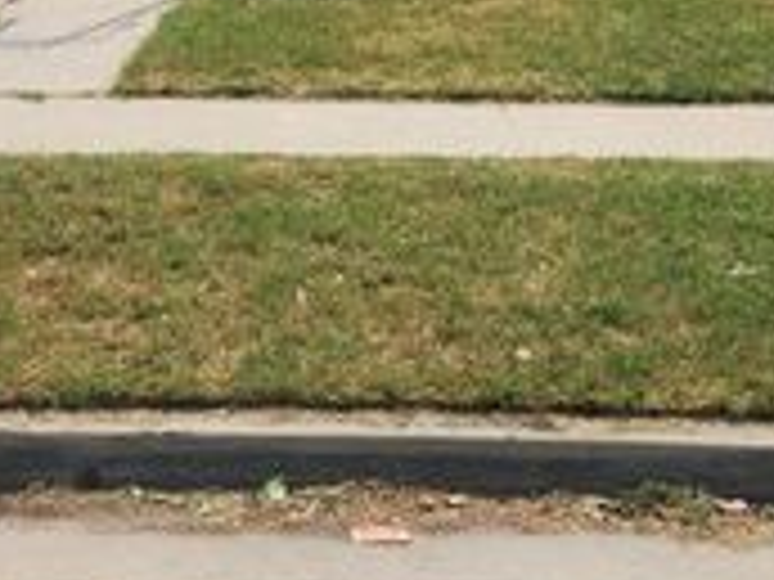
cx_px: 279
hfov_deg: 28.8
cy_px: -25
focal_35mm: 67
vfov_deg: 21.1
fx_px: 1498
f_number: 1.8
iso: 20
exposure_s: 1/2404
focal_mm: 5.4
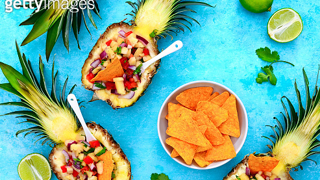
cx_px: 159
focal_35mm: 54
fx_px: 458
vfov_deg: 22.2
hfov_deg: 38.5
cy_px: 96
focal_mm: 50
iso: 100
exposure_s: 1
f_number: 10
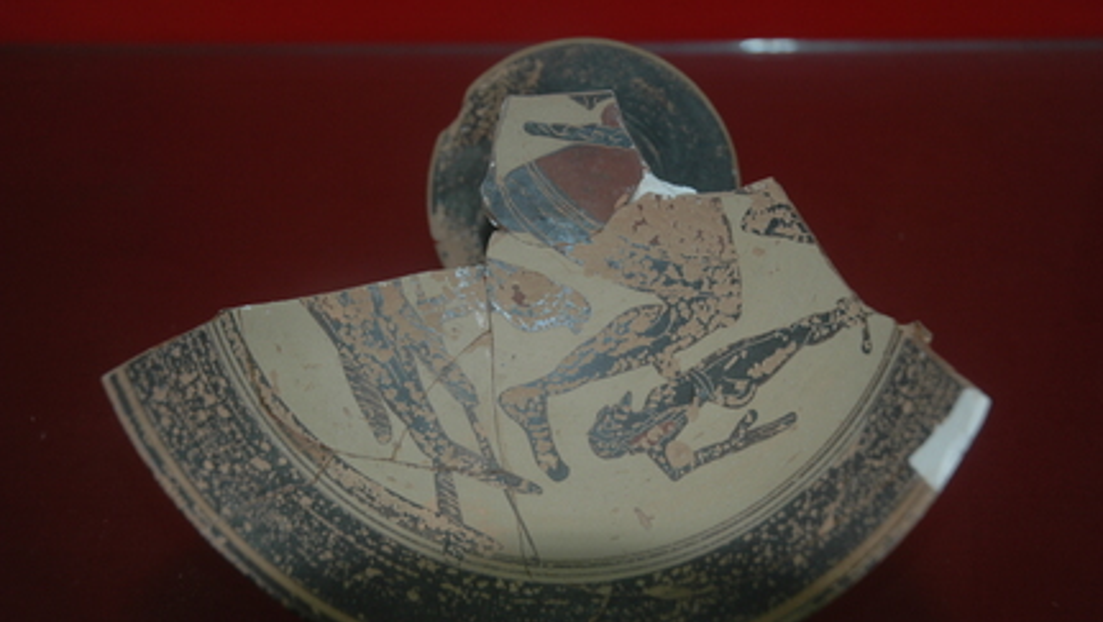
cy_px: 330
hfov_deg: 32.8
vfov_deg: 18.9
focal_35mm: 64
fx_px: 1873
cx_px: 548
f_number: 4.5
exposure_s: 1/60
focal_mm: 40
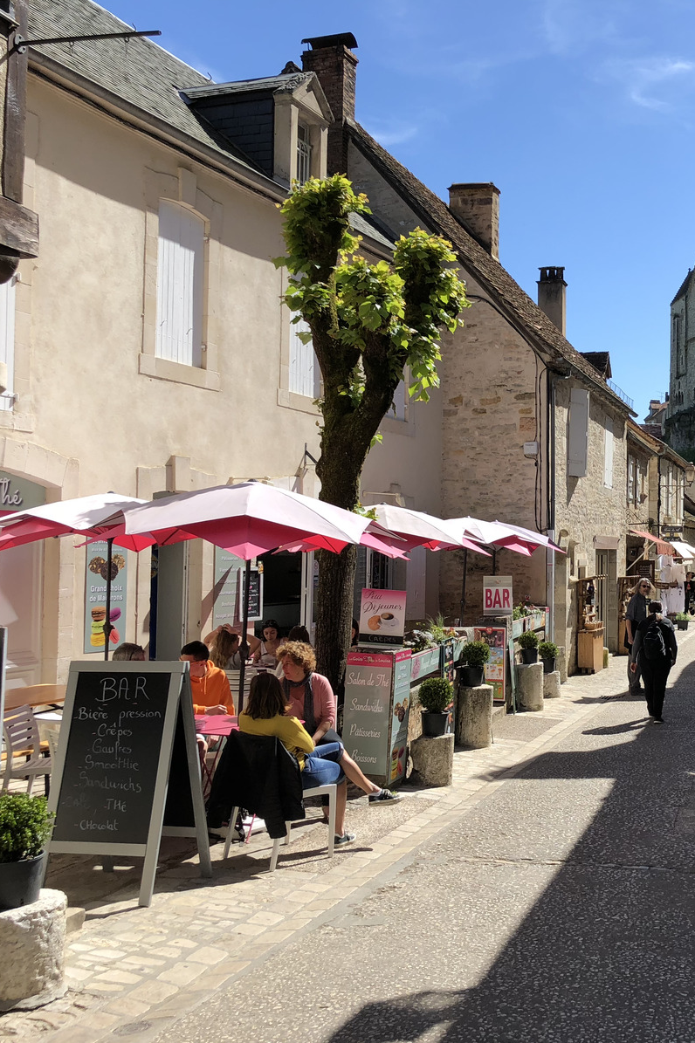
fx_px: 1130
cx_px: 574
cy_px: 521
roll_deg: +0.2
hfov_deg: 33.0
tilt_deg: +2.8
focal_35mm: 39
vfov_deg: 49.6
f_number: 1.8
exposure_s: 1/1333
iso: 20
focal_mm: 4
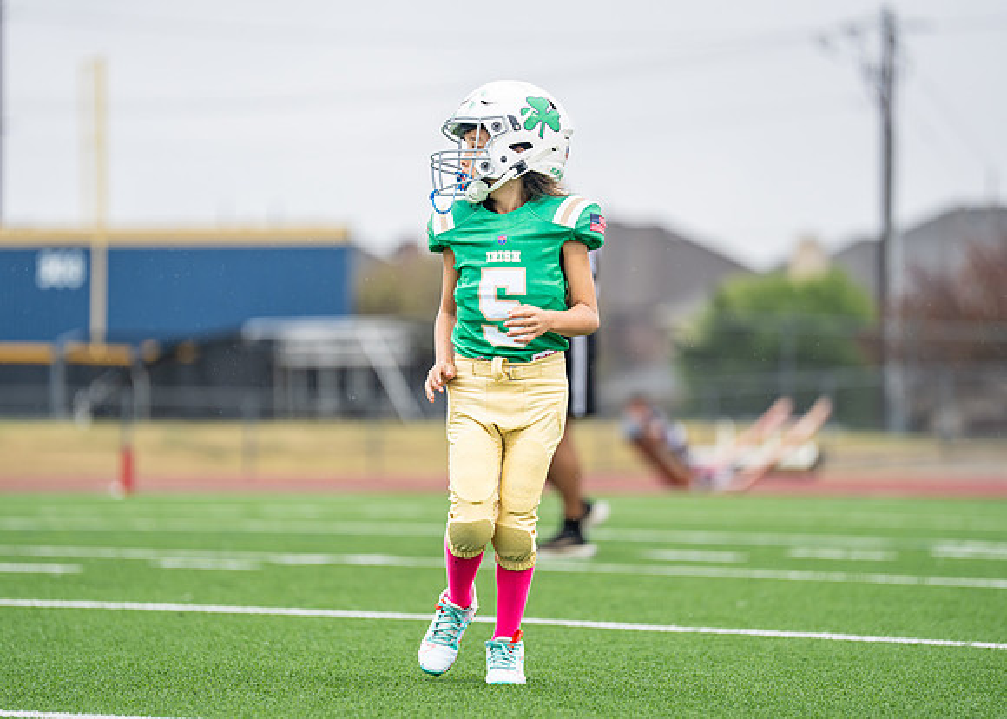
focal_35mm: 225
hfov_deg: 9.0
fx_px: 6429
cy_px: 368
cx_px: 486
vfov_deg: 6.4
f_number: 2.8
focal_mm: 200
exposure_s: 1/1000
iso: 500
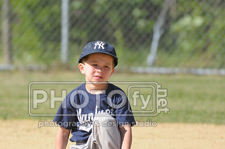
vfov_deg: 2.8
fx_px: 3001
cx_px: 96
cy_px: 103
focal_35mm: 481
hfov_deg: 4.3
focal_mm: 220
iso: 640
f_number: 4
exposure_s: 1/3200
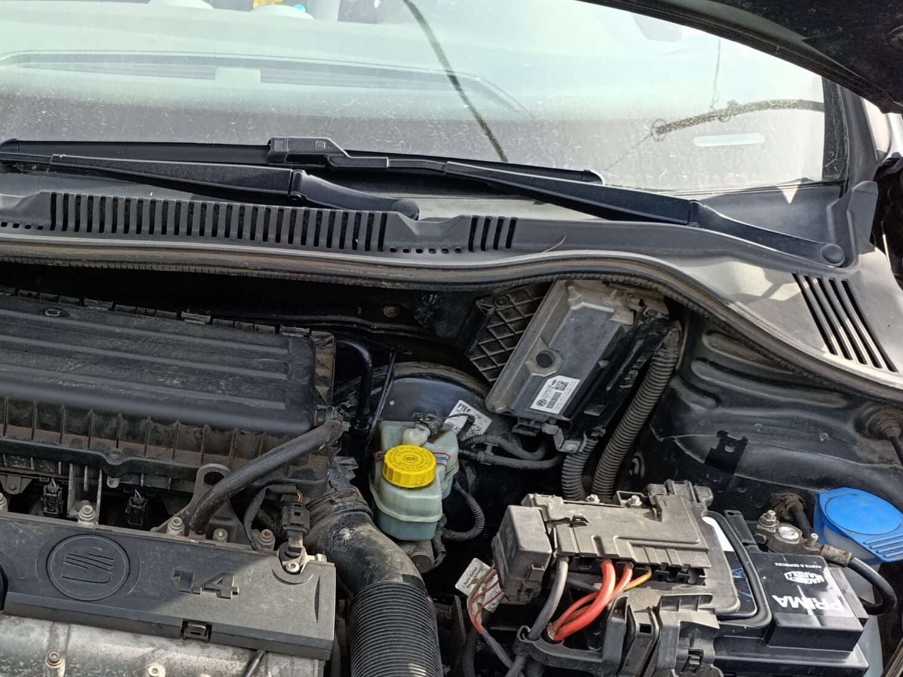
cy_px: 542
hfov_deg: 43.6
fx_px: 1044
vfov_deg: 34.8
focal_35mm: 40
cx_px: 129
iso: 50
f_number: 1.6
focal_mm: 6.14
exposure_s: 1/124
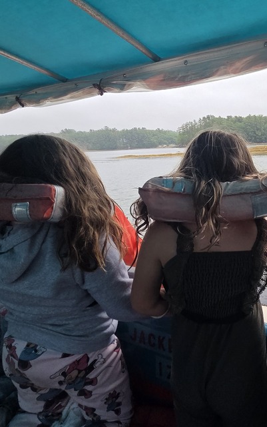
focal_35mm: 22
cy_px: 203
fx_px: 256
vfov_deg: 79.6
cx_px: 224
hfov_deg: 50.8
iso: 50
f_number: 2.2
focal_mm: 2.2
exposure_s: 1/1265
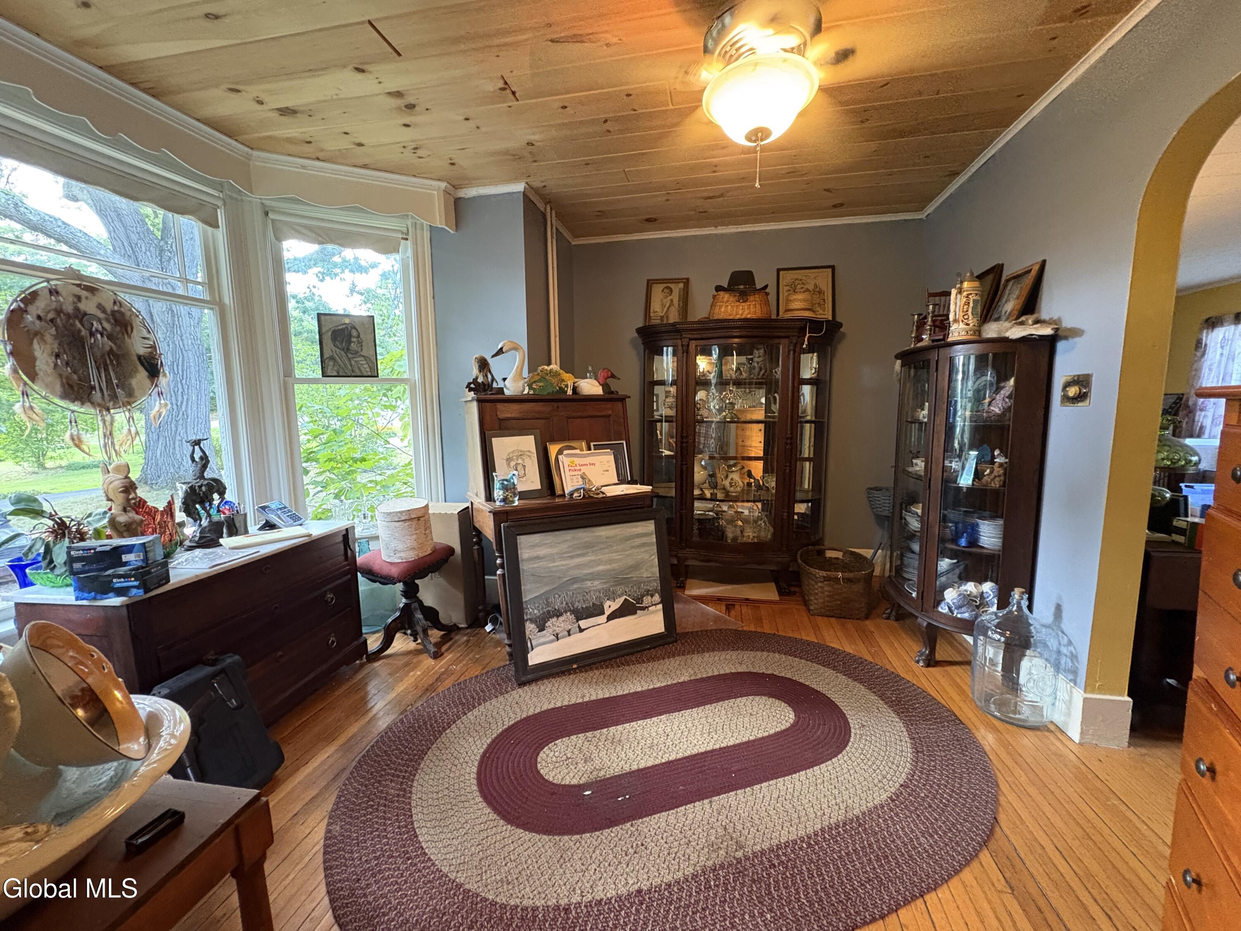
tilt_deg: -6.8
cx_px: 620
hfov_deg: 102.1
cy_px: 466
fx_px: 502
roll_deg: +1.3
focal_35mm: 14
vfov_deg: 85.7
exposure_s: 1/60
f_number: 2.2
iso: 800
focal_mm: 2.22
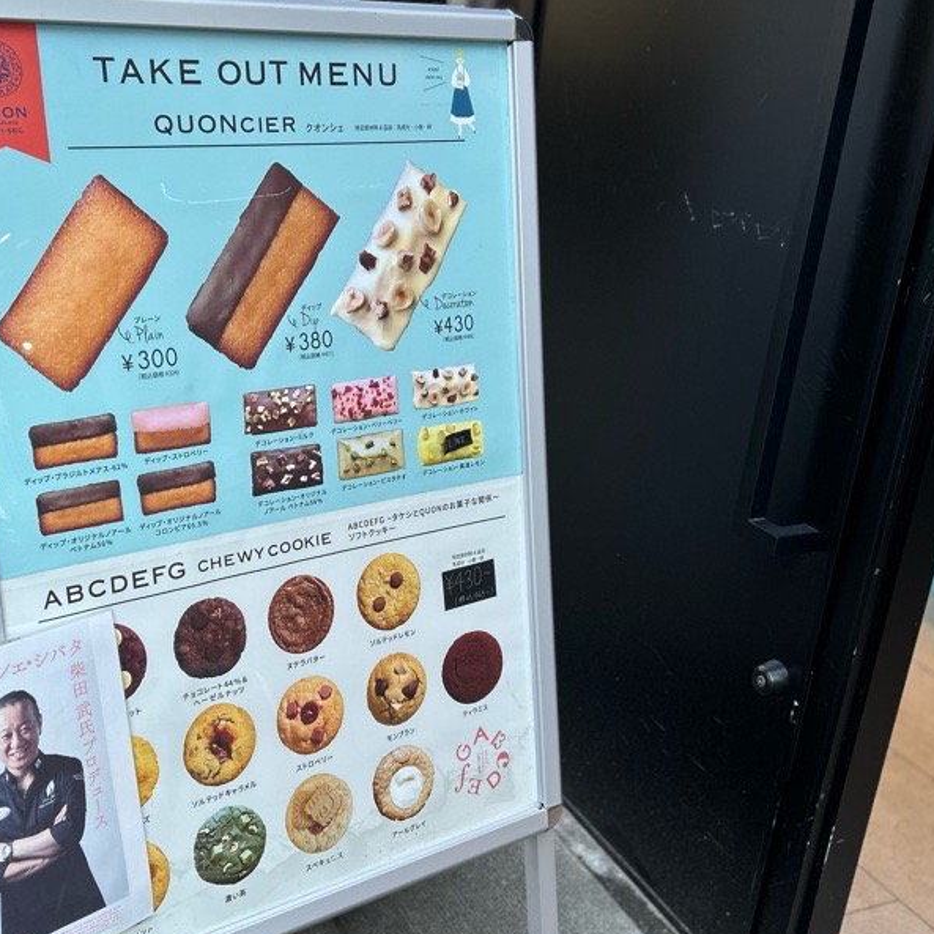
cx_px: 337
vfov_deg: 52.5
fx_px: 946
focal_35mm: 31
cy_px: 471
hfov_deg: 51.8
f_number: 1.5
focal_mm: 5.7
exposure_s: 1/258
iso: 40
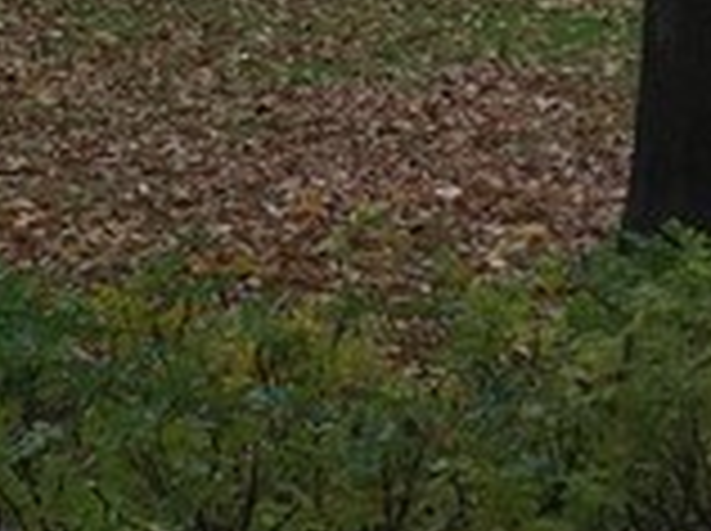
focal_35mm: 184
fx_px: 3774
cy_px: 58
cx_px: -1184
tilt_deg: -4.4
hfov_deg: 9.2
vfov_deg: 8.0
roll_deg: +1.7
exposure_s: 1/102
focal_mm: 4.15
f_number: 2.2
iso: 25
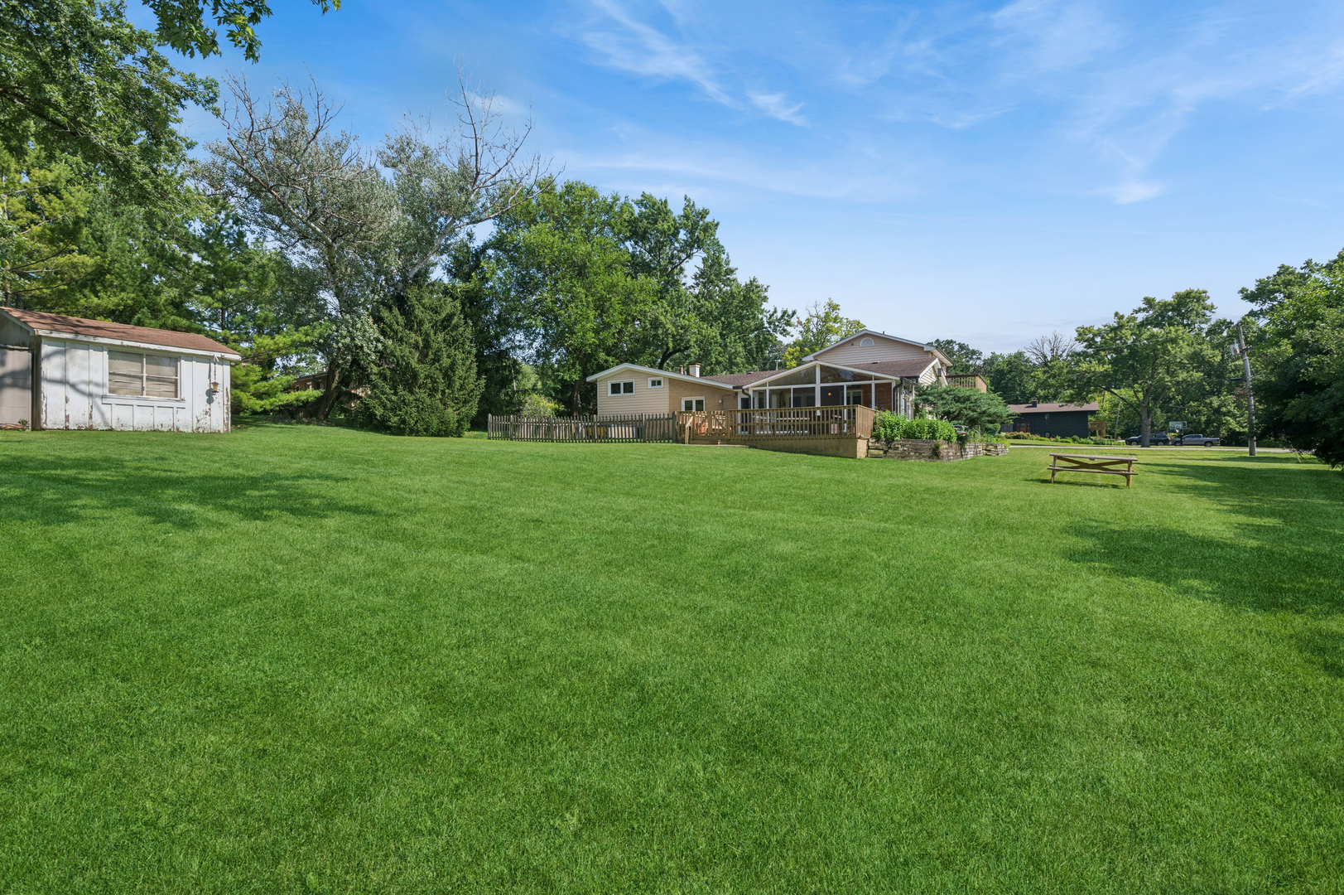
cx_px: 672
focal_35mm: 17
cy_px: 448
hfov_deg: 93.3
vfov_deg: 70.4
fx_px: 634
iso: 400
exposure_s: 1/250
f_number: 11
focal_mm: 17
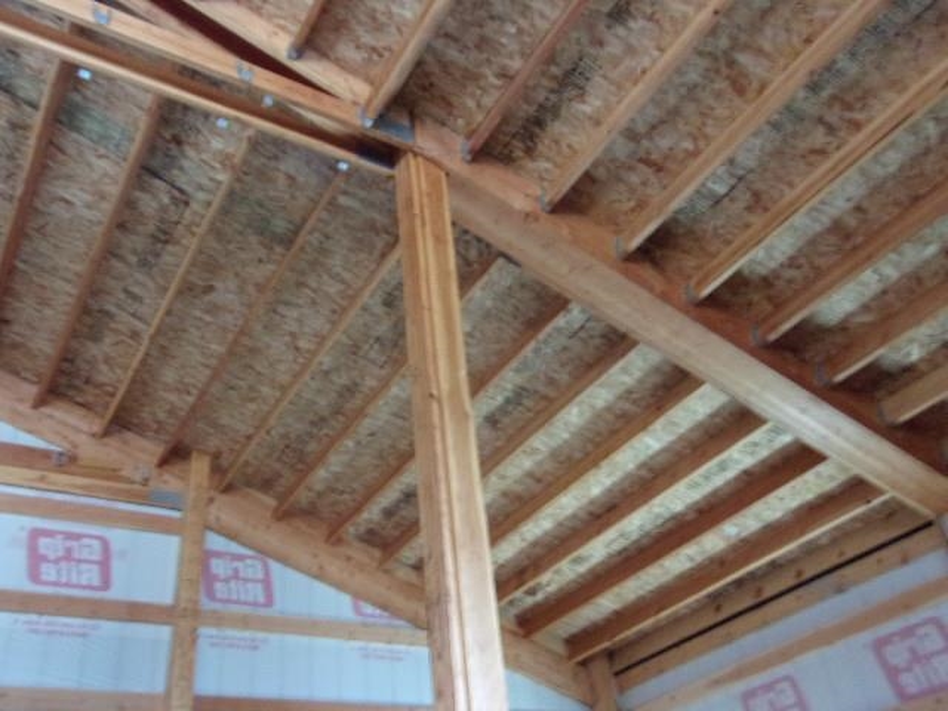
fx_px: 931
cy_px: 356
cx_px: 474
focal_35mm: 34
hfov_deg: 54.0
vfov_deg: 41.8
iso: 400
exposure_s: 1/5
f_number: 3.3
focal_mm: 6.1
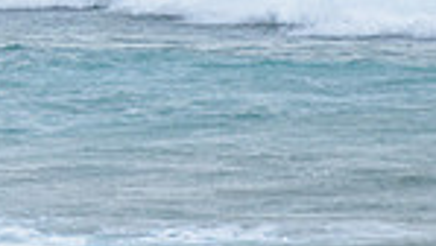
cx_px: -432
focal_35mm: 2509
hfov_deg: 0.9
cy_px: -201
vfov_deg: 0.5
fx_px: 29022
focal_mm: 500
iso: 500
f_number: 5.6
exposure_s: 1/2000
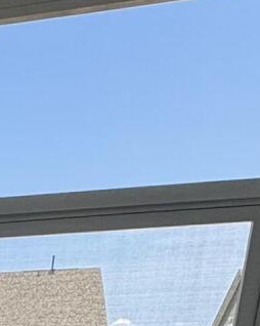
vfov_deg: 17.5
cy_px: 608
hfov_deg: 13.4
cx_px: -353
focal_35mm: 86
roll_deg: +2.0
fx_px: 828
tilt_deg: -13.0
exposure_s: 1/687
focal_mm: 2.22
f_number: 2.2
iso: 40
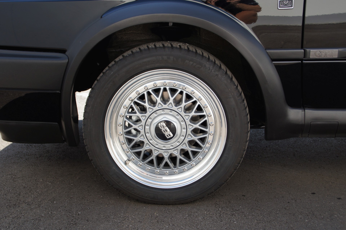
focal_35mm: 52
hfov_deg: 37.9
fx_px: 504
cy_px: 115
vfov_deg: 25.7
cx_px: 173
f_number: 6.3
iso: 100
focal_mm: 35
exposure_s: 1/160
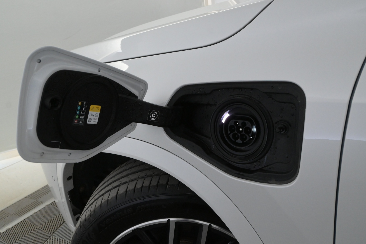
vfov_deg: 41.7
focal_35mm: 32
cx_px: 183
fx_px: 320
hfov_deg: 59.5
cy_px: 122
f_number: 6.3
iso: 2500
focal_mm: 21
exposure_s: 1/160
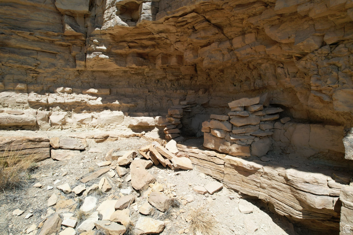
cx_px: 176
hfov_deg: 78.6
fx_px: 216
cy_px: 118
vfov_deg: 57.2
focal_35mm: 22
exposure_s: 1/2000
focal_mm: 8.38
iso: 120
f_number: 2.8
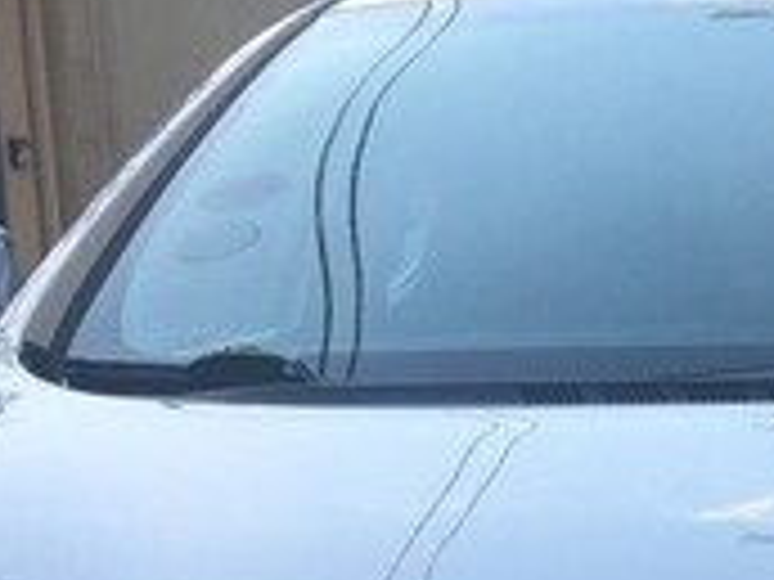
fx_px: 2482
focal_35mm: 111
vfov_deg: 12.1
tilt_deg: -19.2
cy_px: 1077
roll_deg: -0.5
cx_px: 882
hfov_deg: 17.1
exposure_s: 1/490
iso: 25
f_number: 2.2
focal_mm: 4.15
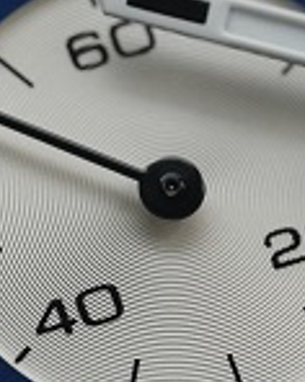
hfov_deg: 3.4
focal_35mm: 456
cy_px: 212
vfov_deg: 4.2
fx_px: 5156
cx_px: 478
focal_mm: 105
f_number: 5.6
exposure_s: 1/250
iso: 2000
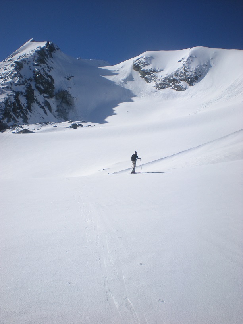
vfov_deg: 49.0
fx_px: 356
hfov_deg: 37.7
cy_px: 162
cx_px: 122
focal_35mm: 38
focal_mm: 6.3
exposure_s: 1/1000
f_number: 4.6
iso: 64
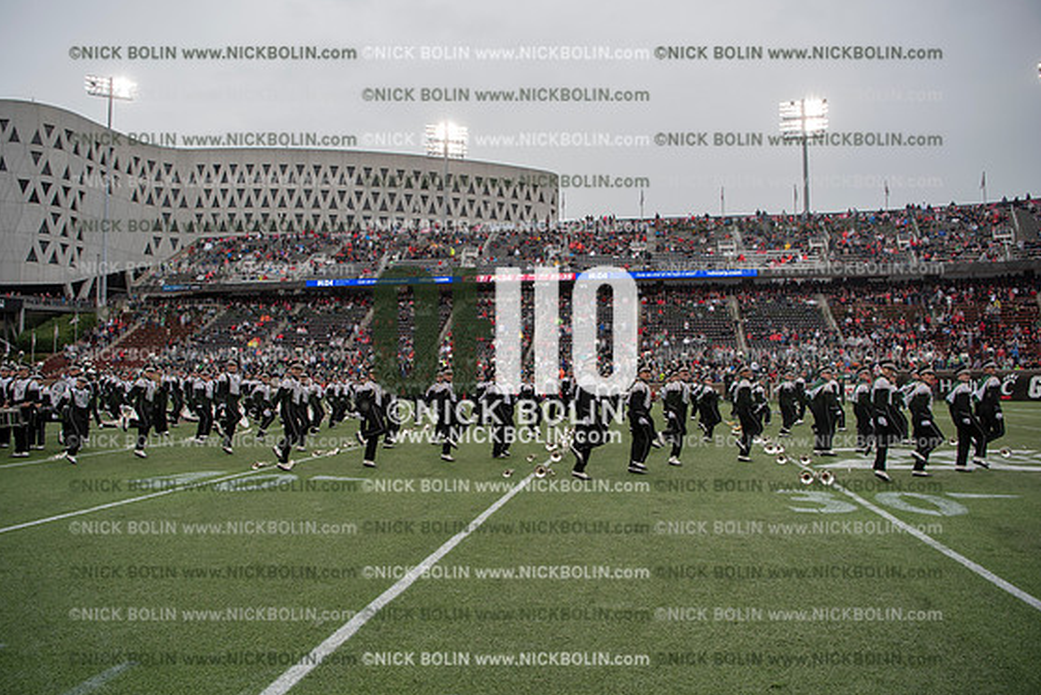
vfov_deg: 51.3
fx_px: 723
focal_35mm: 25
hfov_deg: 71.5
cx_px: 505
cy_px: 356
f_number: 3.5
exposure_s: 1/800
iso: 250
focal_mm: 24
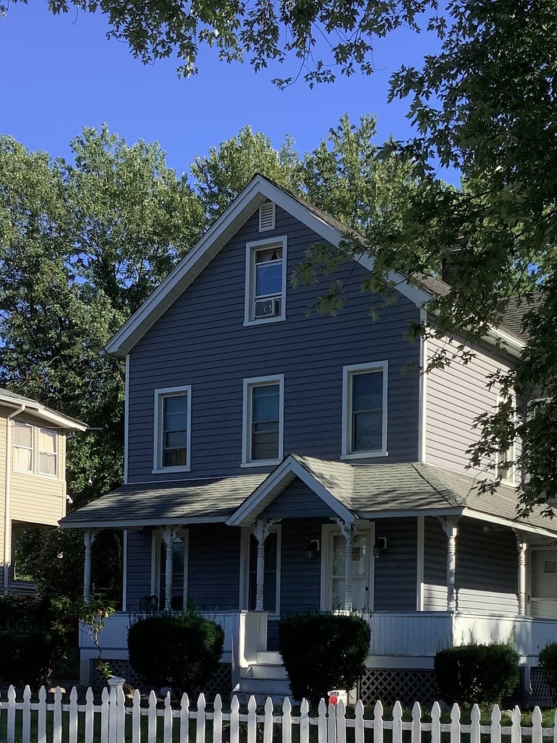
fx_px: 1201
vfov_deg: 33.2
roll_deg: -0.8
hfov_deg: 26.1
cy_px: 614
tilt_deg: +0.5
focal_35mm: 56
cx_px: 324
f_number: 2.4
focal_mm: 3.3
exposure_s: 1/586
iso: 25
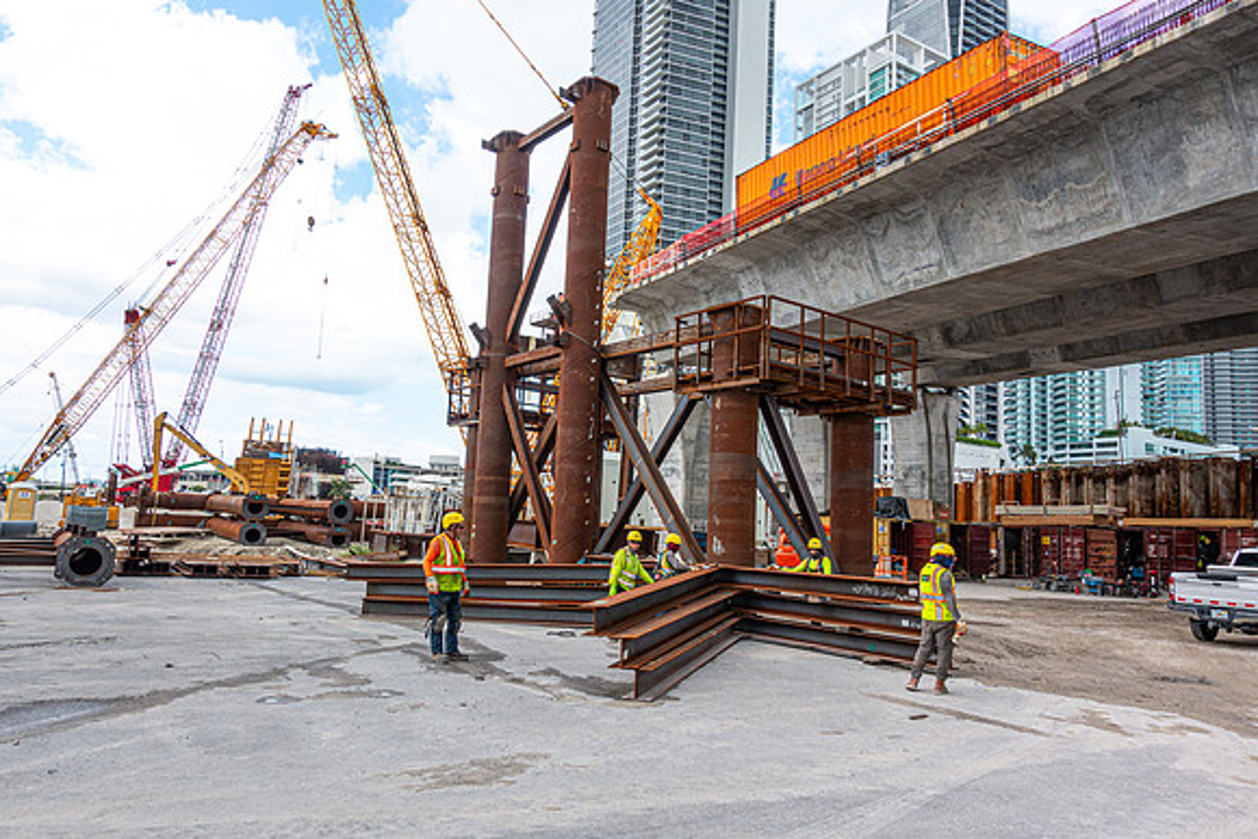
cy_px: 420
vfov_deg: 53.2
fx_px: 839
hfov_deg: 73.7
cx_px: 629
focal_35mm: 24
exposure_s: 1/160
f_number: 6.3
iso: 125
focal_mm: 8.8
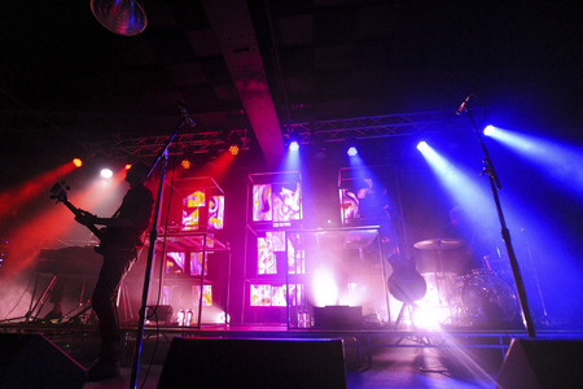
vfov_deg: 70.4
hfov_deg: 93.3
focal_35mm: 17
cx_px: 292
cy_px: 194
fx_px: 275
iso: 5000
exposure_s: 1/400
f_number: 2.8
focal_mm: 17
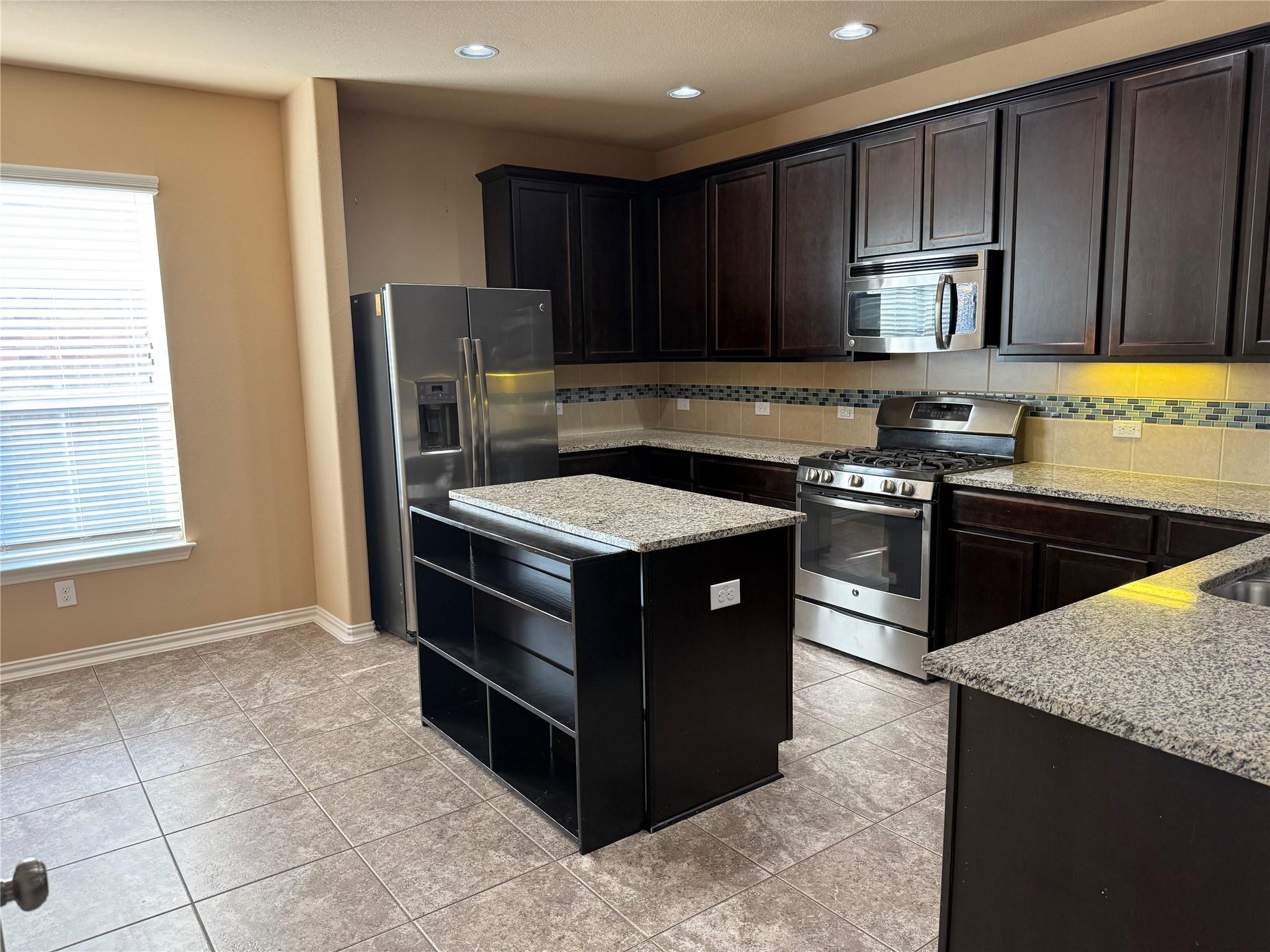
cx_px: 635
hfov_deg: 71.6
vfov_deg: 56.8
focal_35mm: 24
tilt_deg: -8.2
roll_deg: +0.6
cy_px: 476
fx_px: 881
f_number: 1.78
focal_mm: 6.76
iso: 200
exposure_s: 1/60
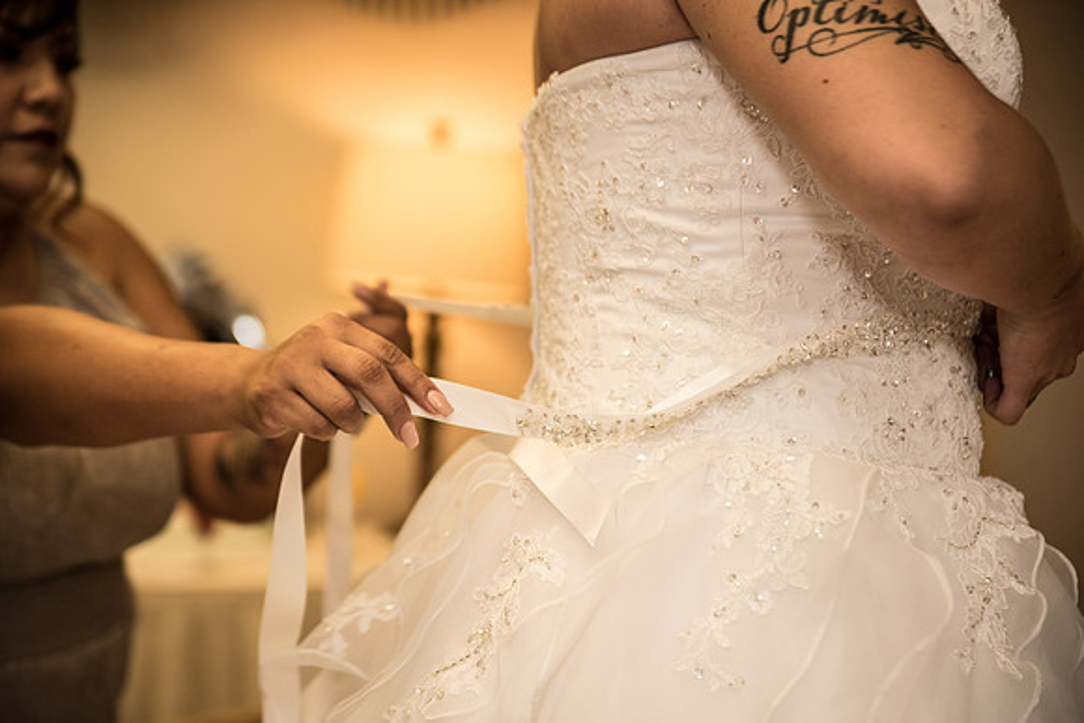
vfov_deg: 19.5
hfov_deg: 28.8
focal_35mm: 70
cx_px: 542
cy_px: 362
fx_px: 2108
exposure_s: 1/640
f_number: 2.8
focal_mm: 70
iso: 800
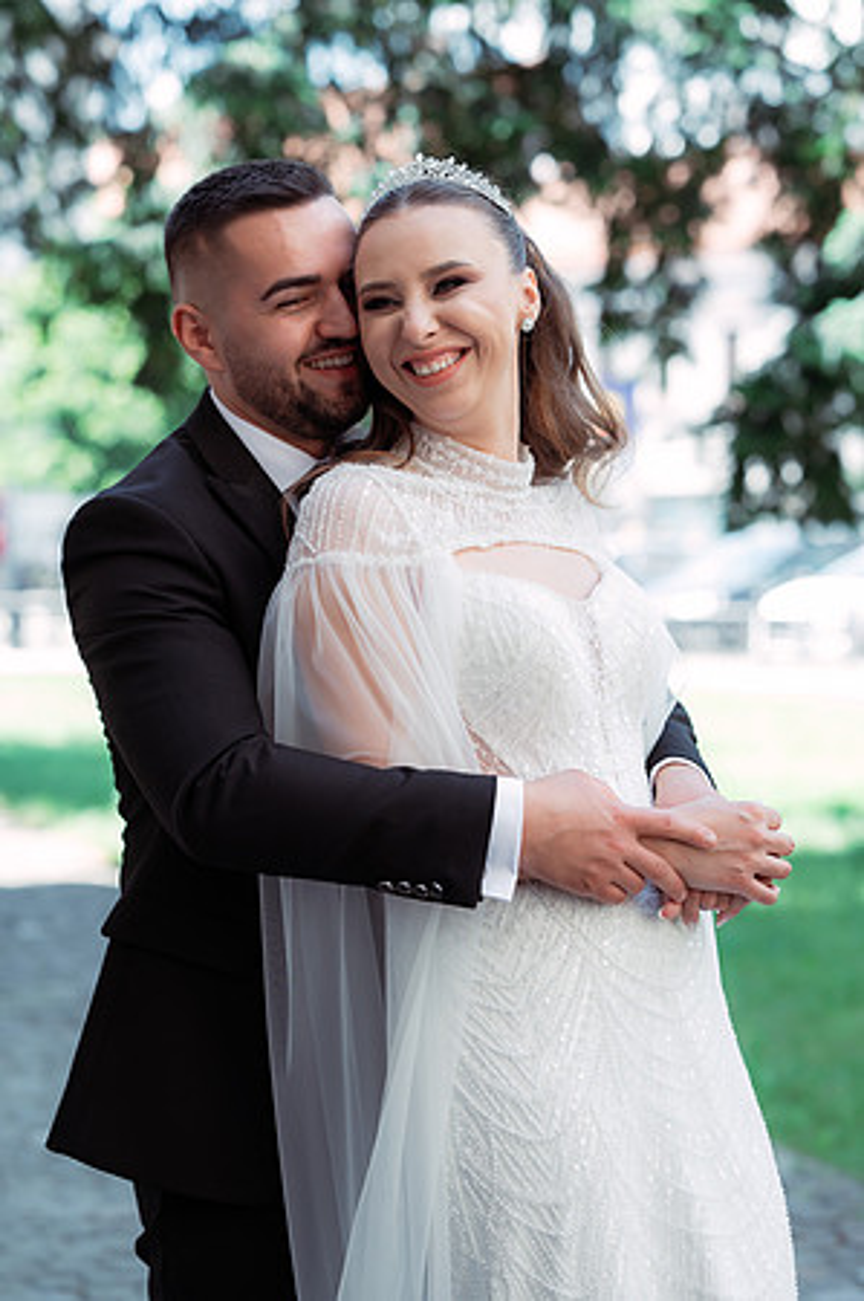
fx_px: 3067
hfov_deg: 16.0
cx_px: 432
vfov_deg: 23.9
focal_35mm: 85
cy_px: 650
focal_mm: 85
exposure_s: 1/250
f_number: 3.5
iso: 200
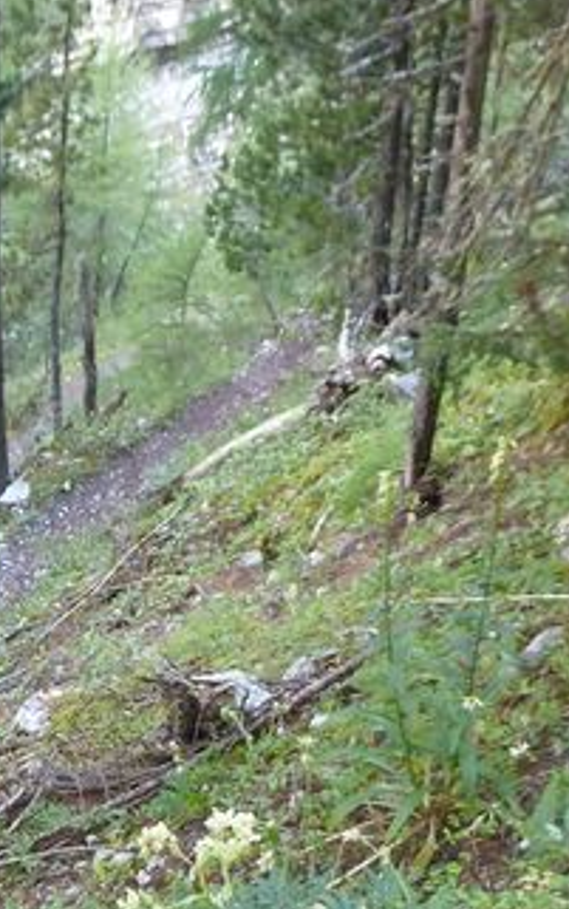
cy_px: 827
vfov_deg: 29.7
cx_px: -85
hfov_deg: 18.8
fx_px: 1635
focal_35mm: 66
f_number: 3.3
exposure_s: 1/30
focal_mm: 4.1
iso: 200
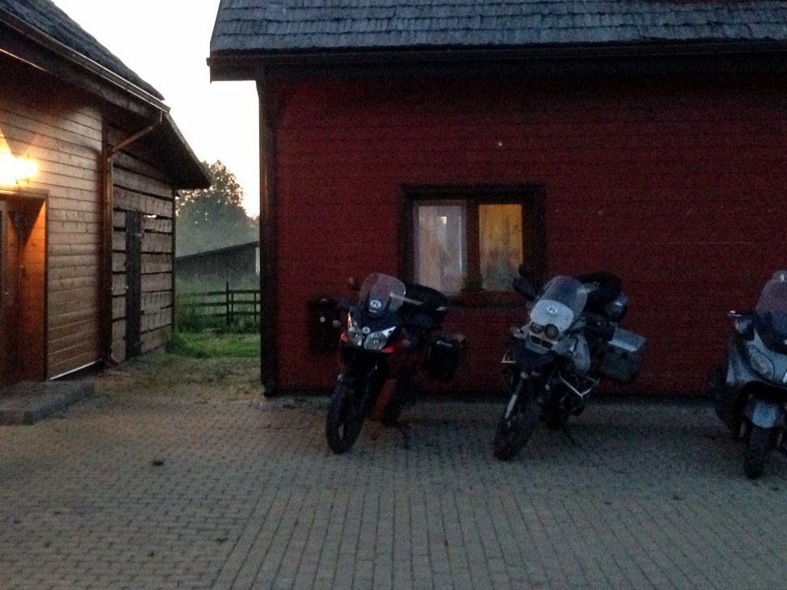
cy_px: 155
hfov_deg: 35.4
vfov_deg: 26.7
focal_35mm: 54
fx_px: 1227
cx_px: 297
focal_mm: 4.12
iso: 800
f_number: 2.4
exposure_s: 1/15
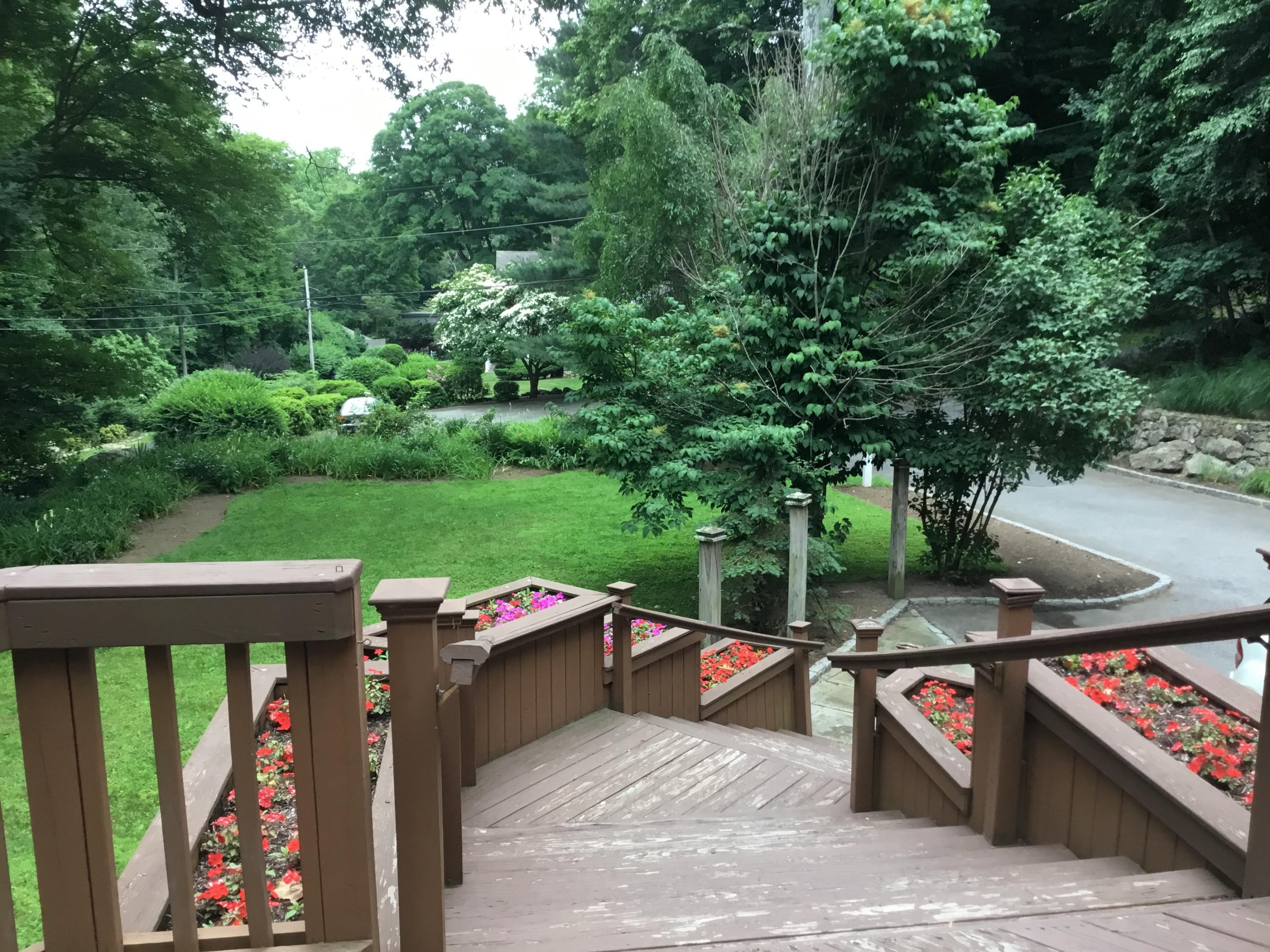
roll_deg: +0.2
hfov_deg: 58.4
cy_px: 476
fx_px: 1137
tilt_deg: -9.4
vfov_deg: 45.4
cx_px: 635
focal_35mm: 31
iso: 25
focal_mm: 3.3
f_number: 2.4
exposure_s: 1/30
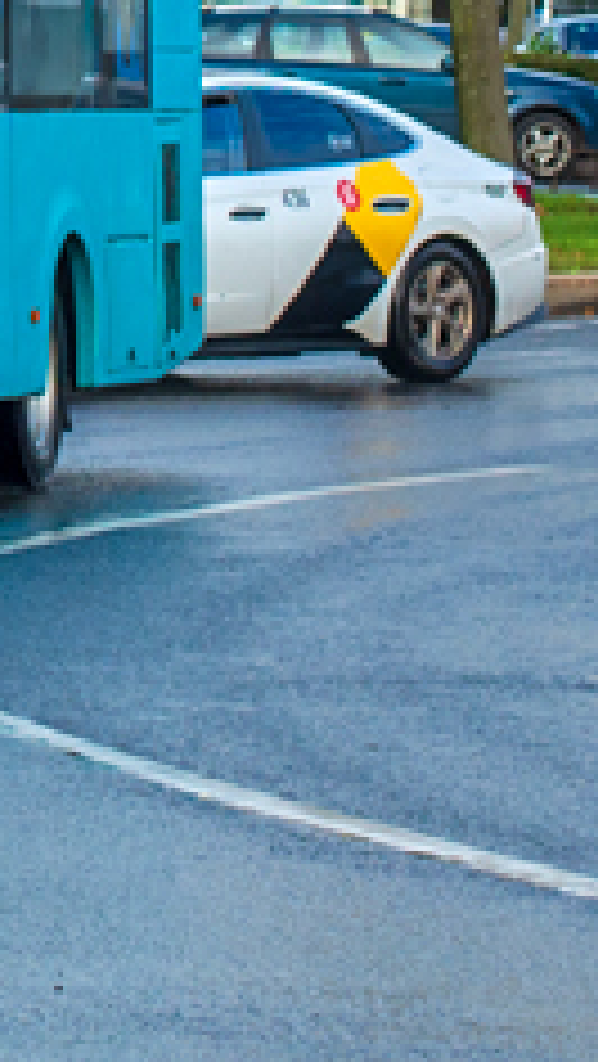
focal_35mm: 333
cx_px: -625
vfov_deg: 6.4
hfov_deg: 3.6
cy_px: -616
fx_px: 9374
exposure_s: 1/800
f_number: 5.6
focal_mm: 50
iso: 200
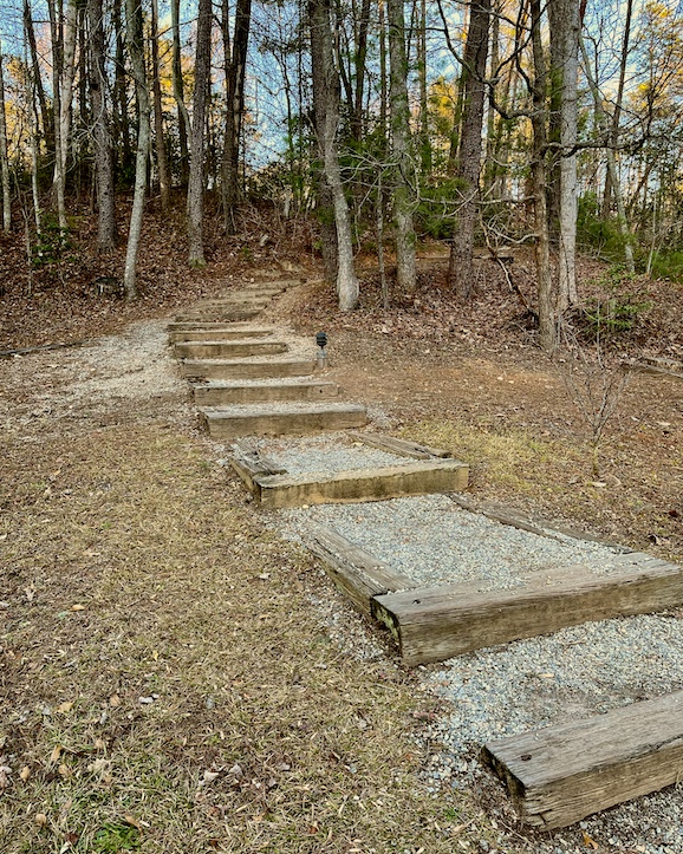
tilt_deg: -4.1
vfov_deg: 64.1
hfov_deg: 53.2
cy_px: 436
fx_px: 683
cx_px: 338
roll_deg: +1.7
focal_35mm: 27
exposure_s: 1/121
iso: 64
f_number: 1.6
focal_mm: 5.1
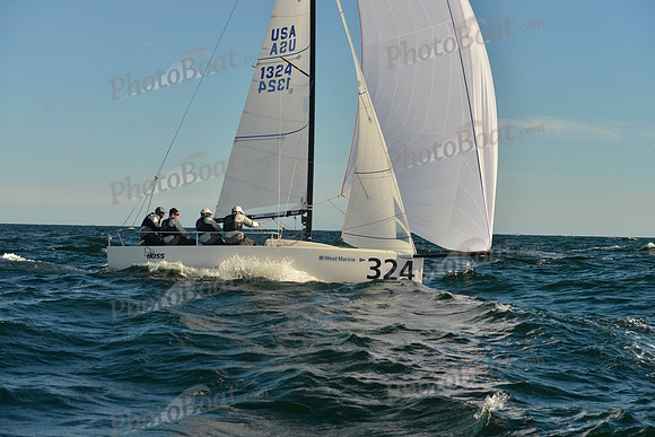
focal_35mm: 70
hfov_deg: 28.8
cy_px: 218
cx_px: 328
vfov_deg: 19.5
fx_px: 1274
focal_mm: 70
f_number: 6.3
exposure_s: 1/1250
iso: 200
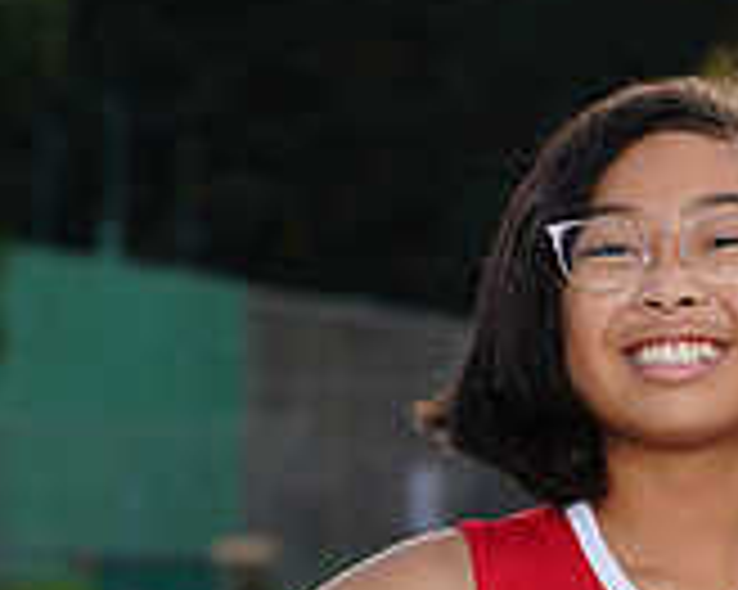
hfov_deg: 4.4
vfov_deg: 3.5
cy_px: 1166
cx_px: 686
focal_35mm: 441
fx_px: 9627
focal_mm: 133
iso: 160
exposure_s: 1/250
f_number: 8
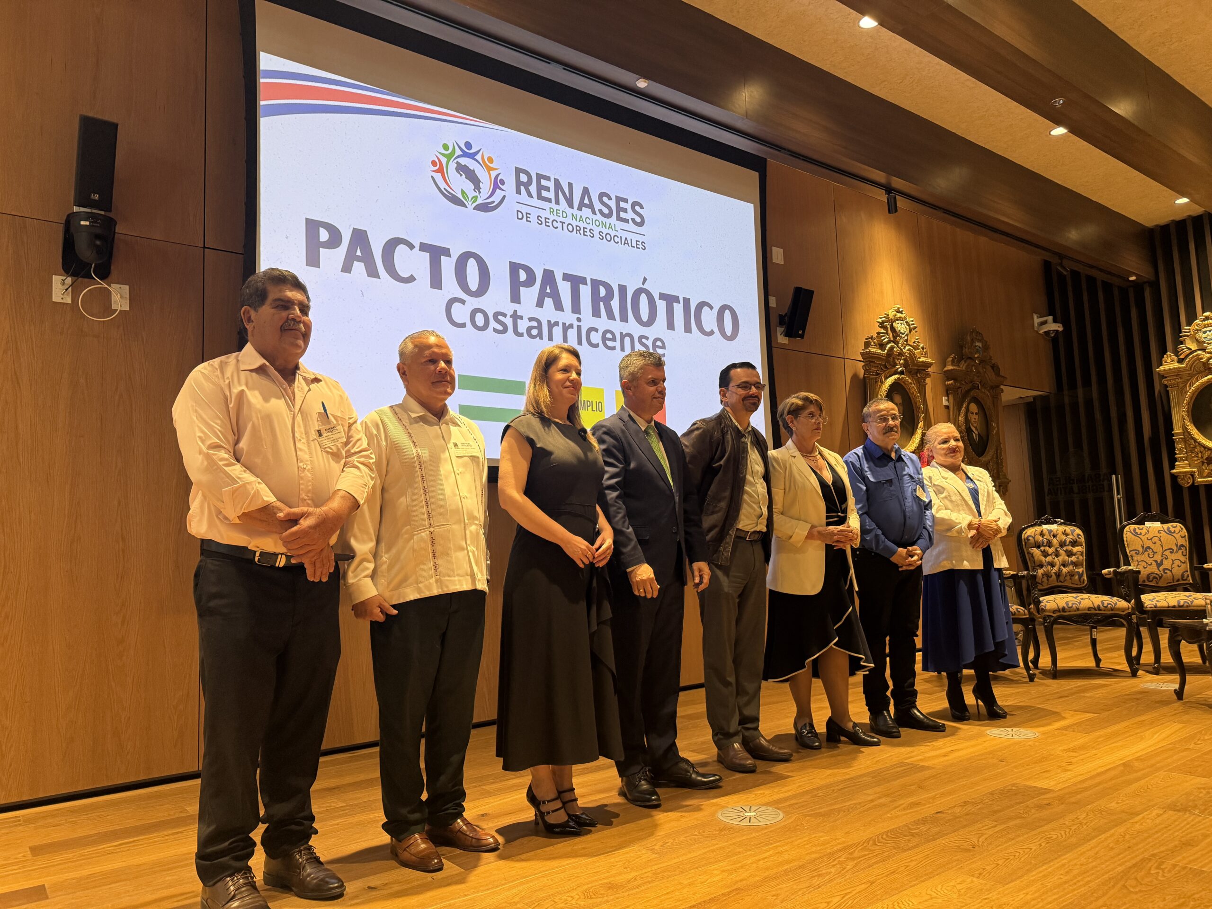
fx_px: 840
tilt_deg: +6.1
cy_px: 454
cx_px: 606
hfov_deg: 71.6
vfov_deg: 56.8
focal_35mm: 24
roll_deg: +2.0
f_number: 1.78
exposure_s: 1/120
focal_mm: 6.76
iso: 200
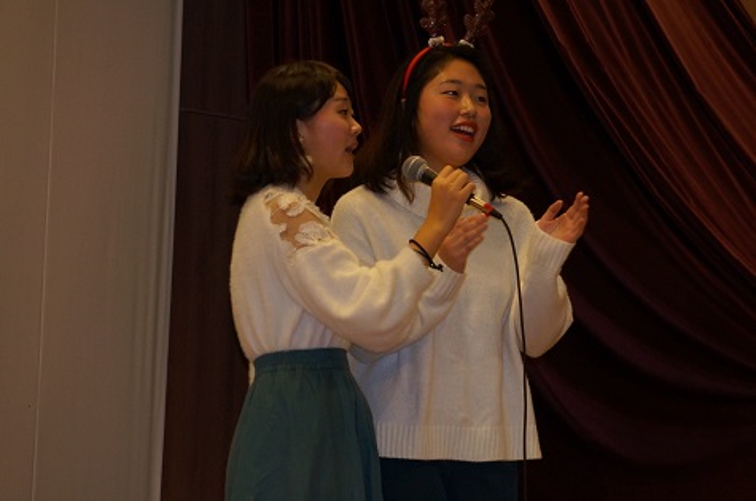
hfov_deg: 10.2
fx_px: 4245
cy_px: 250
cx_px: 378
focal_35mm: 202
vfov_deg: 6.8
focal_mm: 135
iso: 1000
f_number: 5.6
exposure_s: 1/125
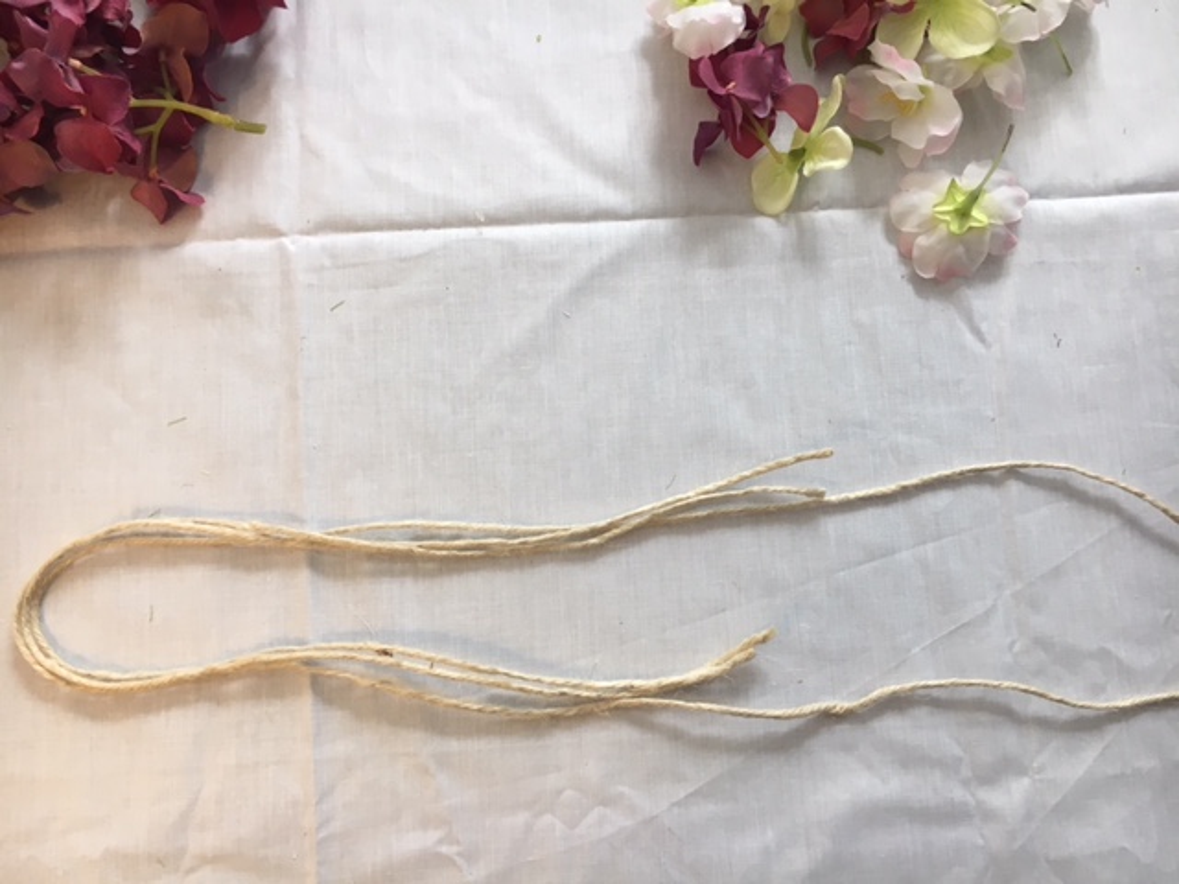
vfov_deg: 48.2
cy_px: 442
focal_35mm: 29
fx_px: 988
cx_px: 590
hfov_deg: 61.7
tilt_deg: -83.6
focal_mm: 4.15
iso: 40
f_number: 2.2
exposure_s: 1/33
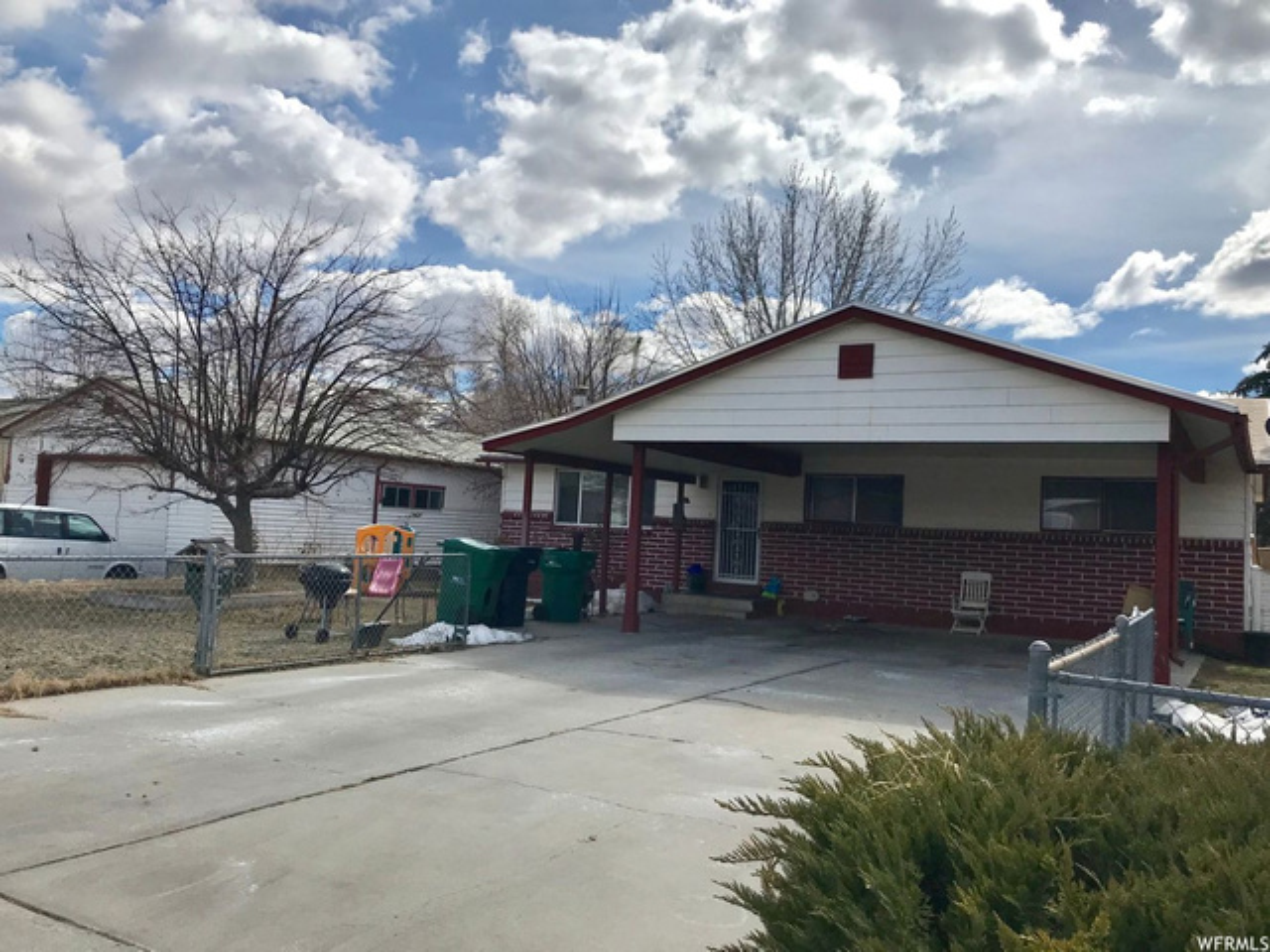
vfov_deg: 49.7
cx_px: 635
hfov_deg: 63.4
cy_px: 476
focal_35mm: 28
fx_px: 1027
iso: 25
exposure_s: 1/5650
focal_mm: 3.99
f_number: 1.8
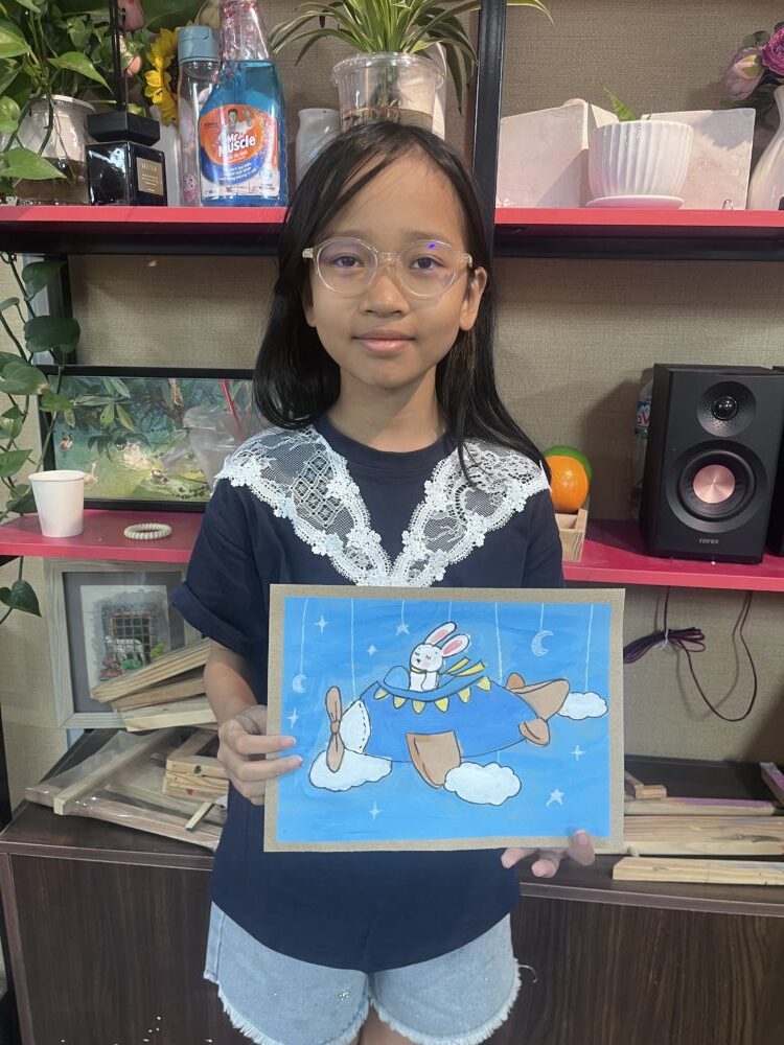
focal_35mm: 26
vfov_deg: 67.3
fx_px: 785
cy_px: 522
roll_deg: -0.8
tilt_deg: -14.2
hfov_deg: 53.1
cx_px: 392
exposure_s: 1/50
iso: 125
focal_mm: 5.1
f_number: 1.6
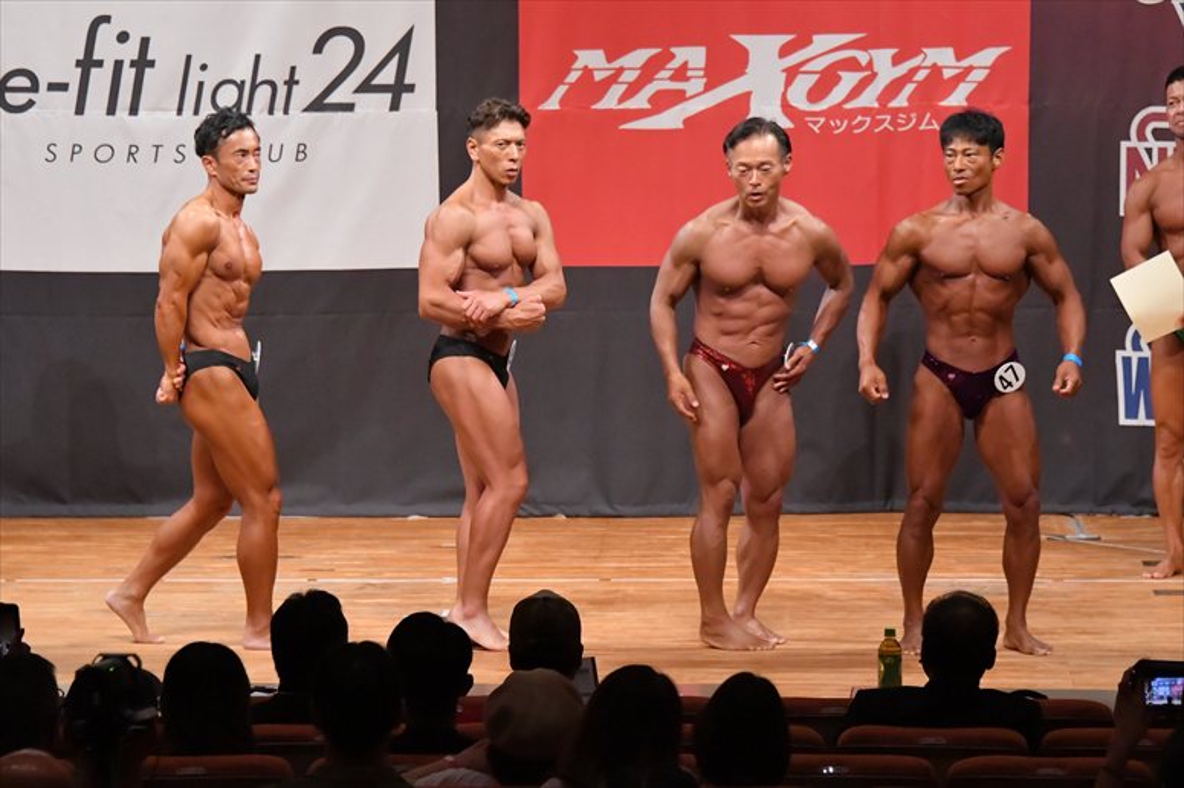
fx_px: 6640
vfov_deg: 6.8
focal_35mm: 202
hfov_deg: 10.2
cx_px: 592
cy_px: 394
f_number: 5.6
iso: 9000
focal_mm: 135
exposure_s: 1/400
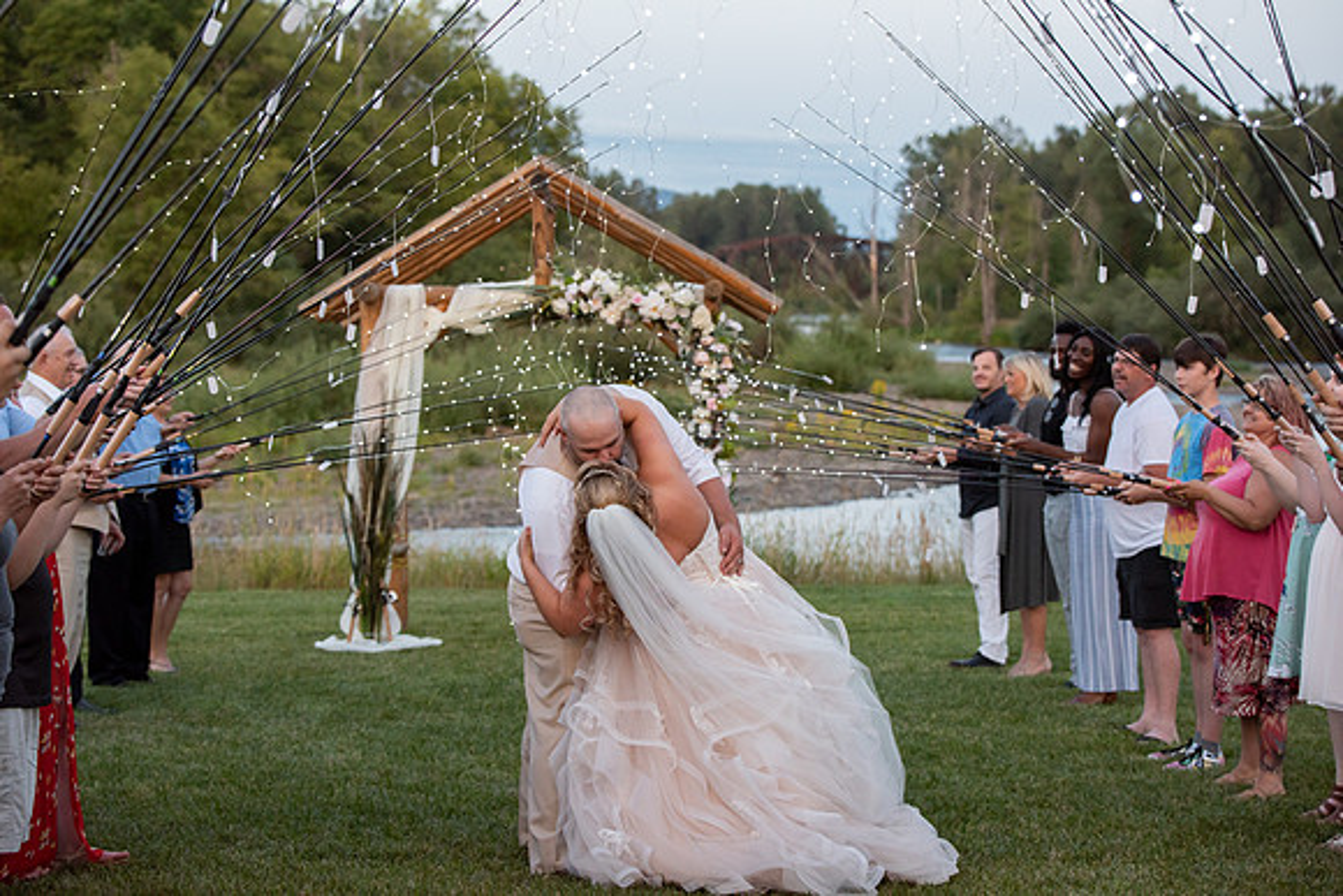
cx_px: 672
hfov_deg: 25.4
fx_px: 2985
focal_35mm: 80
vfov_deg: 17.1
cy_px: 448
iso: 1000
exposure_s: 1/320
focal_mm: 80
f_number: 4
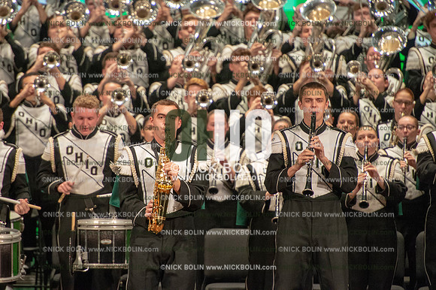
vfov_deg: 3.4
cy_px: 145
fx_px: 4841
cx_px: 218
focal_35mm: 400
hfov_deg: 5.2
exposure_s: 1/320
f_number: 5.6
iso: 8000
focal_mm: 400
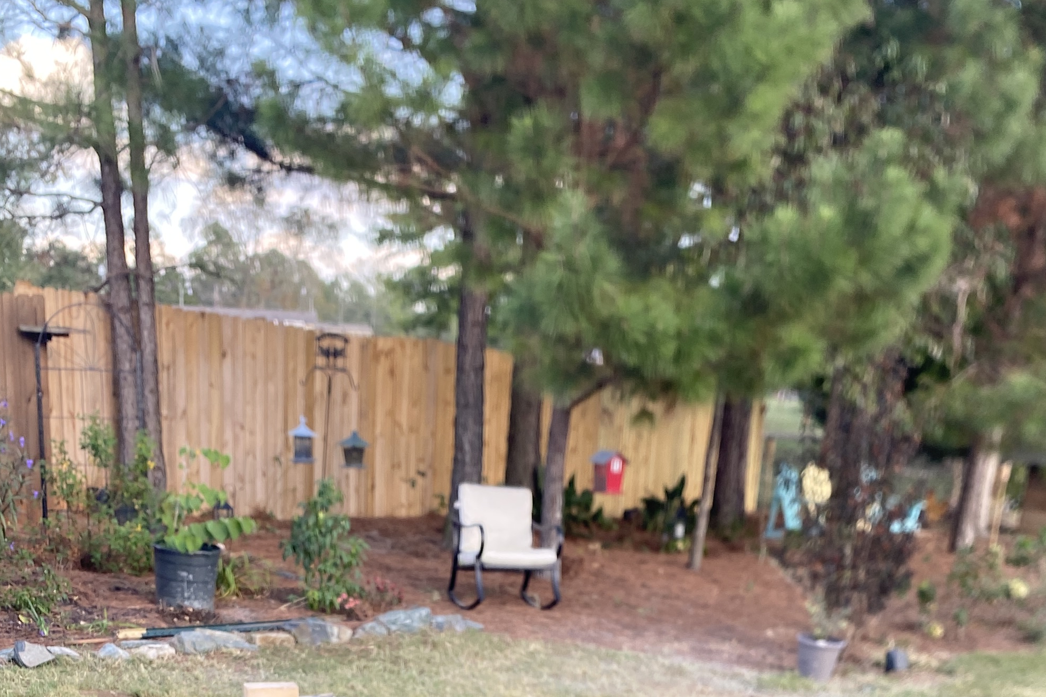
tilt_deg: -21.1
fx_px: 1598
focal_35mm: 55
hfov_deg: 36.2
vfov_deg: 21.2
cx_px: 453
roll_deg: -1.4
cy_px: 1009
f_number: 1.8
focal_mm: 4.25
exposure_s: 1/170
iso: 32
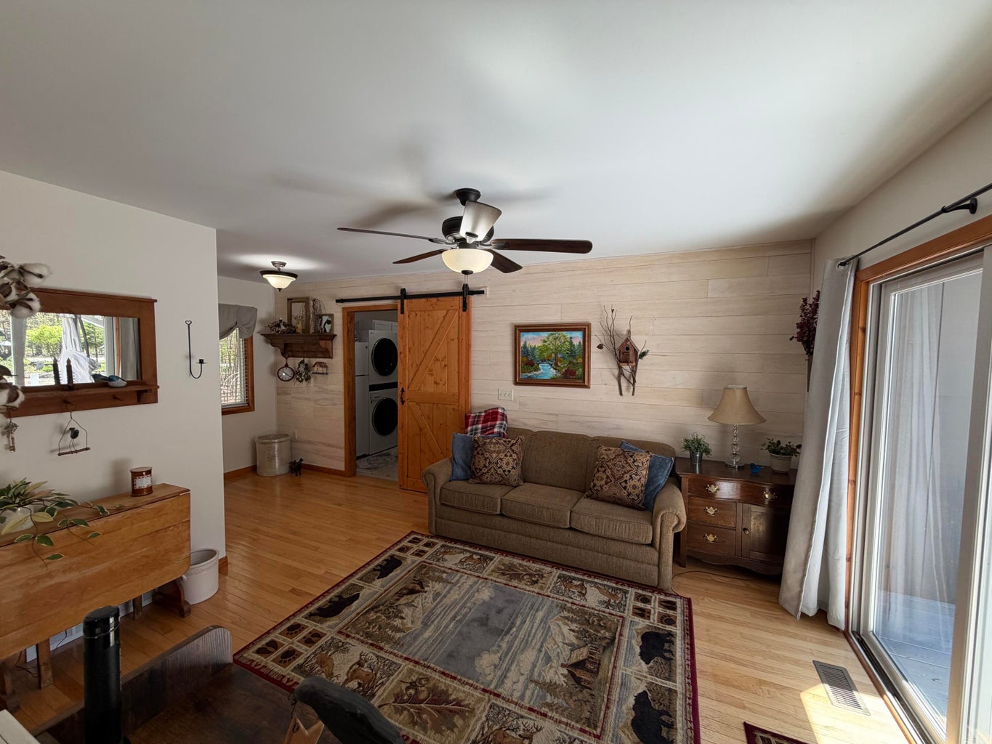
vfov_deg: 85.7
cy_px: 372
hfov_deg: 102.1
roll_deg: -0.6
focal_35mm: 14
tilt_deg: -3.0
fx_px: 401
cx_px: 496
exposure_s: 1/120
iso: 64
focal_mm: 2.22
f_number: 2.2
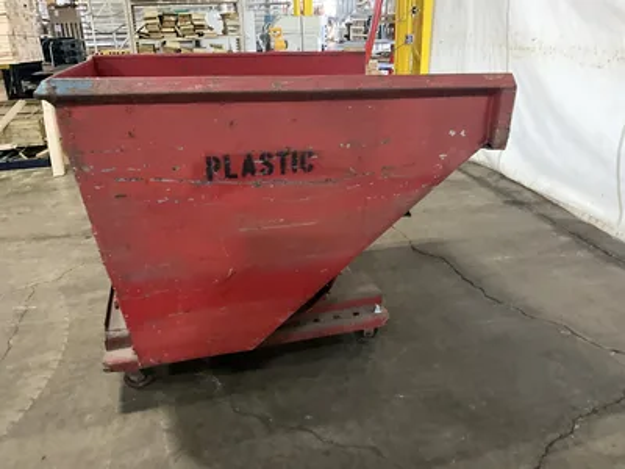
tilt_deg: -23.0
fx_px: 524
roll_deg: +2.3
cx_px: 312
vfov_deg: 48.2
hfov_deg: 61.7
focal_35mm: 29
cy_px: 234
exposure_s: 1/30
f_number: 1.8
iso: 500
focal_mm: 3
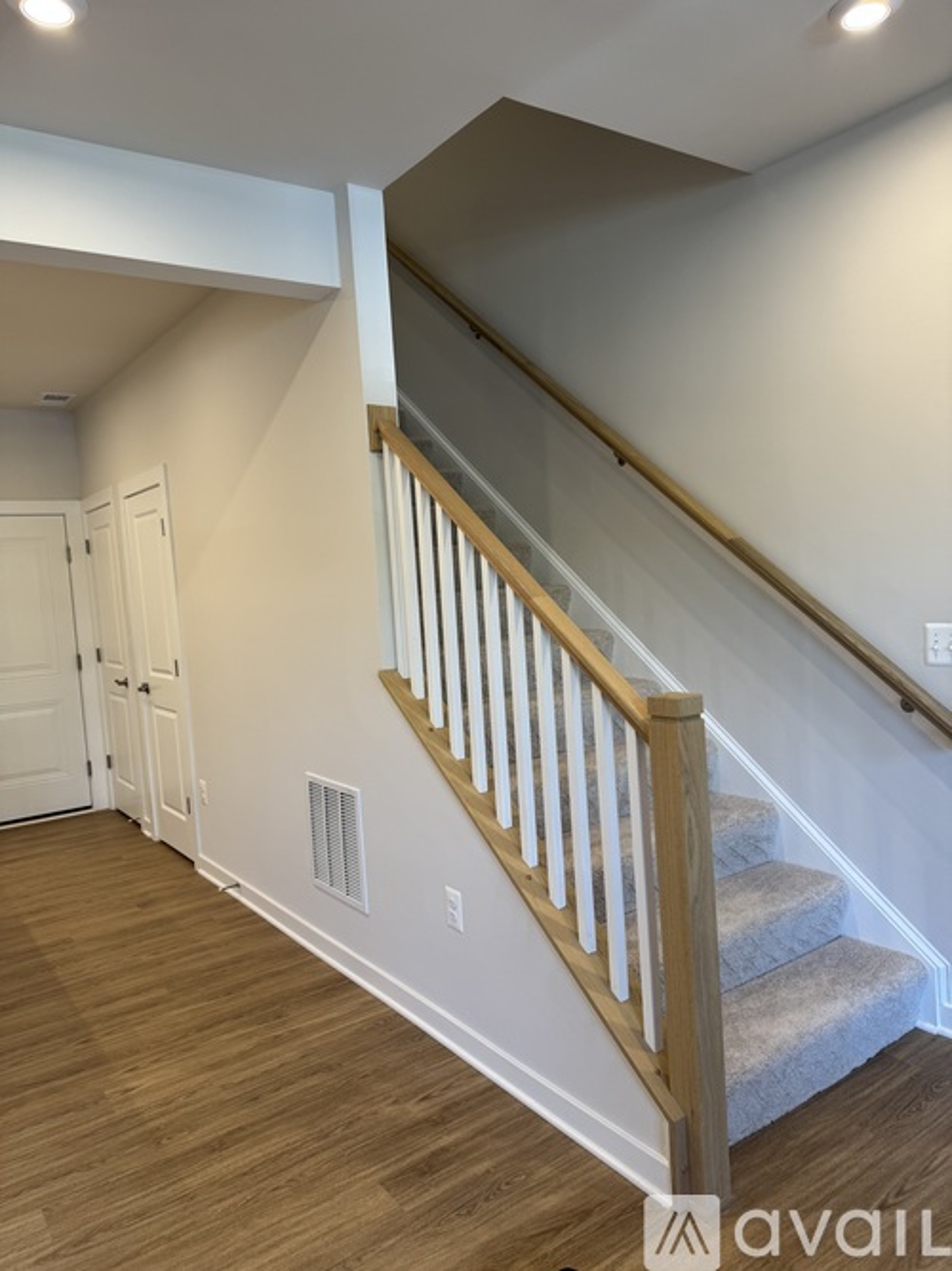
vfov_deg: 71.6
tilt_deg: -4.3
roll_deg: +4.1
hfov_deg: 56.8
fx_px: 880
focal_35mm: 24
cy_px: 636
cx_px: 476
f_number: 1.78
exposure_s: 1/120
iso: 100
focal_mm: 6.76
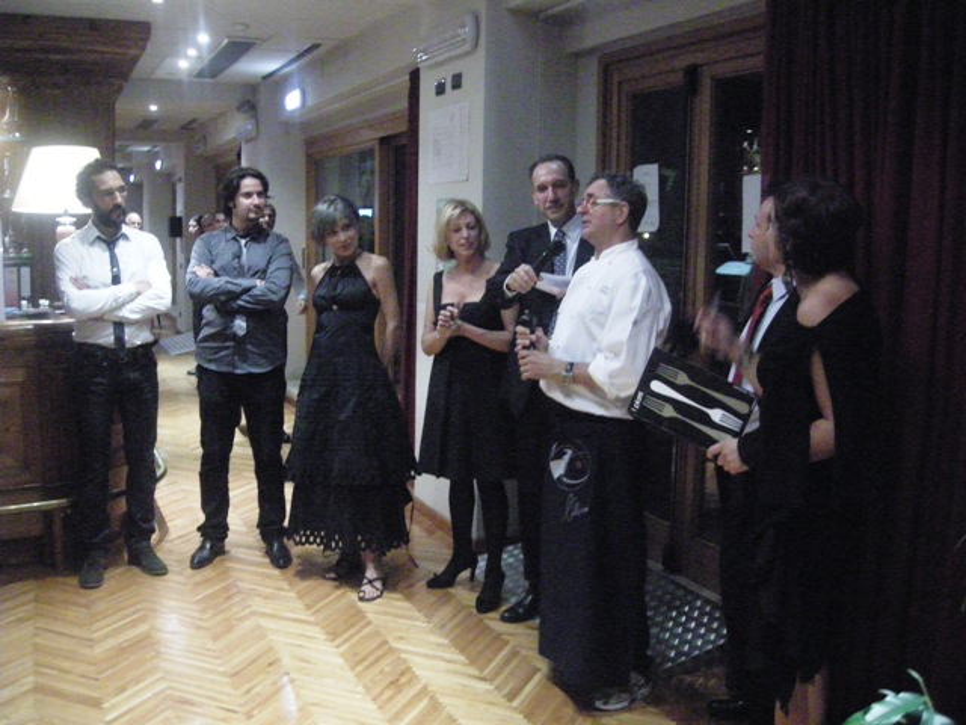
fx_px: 1005
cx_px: 483
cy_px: 362
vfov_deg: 39.7
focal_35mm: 36
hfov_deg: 51.4
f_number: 2.7
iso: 1600
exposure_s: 1/30
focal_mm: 7.5
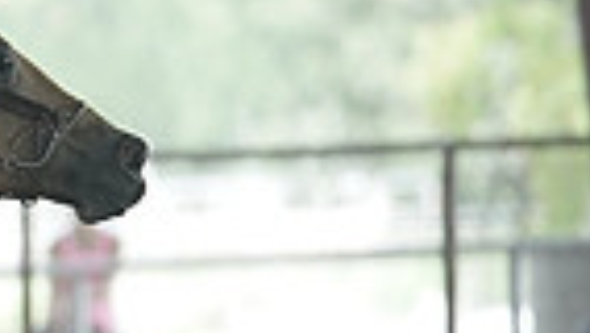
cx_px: -582
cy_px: 364
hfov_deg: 2.5
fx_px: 13412
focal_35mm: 857
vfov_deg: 1.4
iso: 1600
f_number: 2.8
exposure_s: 1/1250
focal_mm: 200
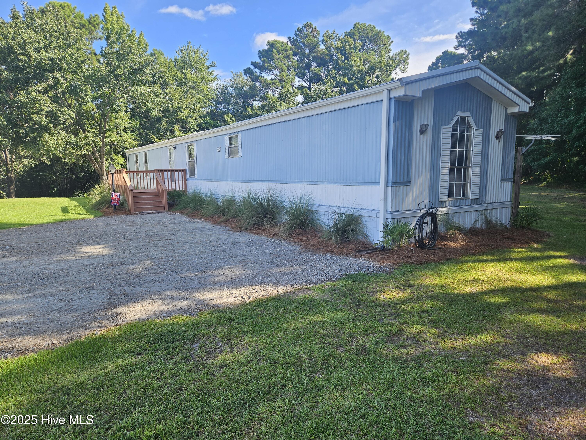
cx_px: 293
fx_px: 389
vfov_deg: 58.9
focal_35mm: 23
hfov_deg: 73.9
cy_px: 220
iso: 25
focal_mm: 5.4
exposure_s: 1/418
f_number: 1.8
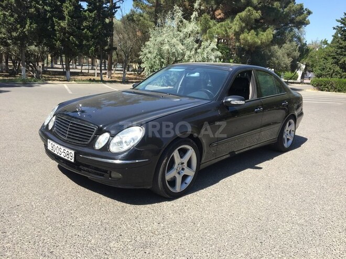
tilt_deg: -10.9
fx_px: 290
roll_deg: -3.8
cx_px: 173
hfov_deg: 61.7
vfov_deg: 48.2
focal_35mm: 29
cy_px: 130
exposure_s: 1/674
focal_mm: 4.15
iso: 25
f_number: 2.2
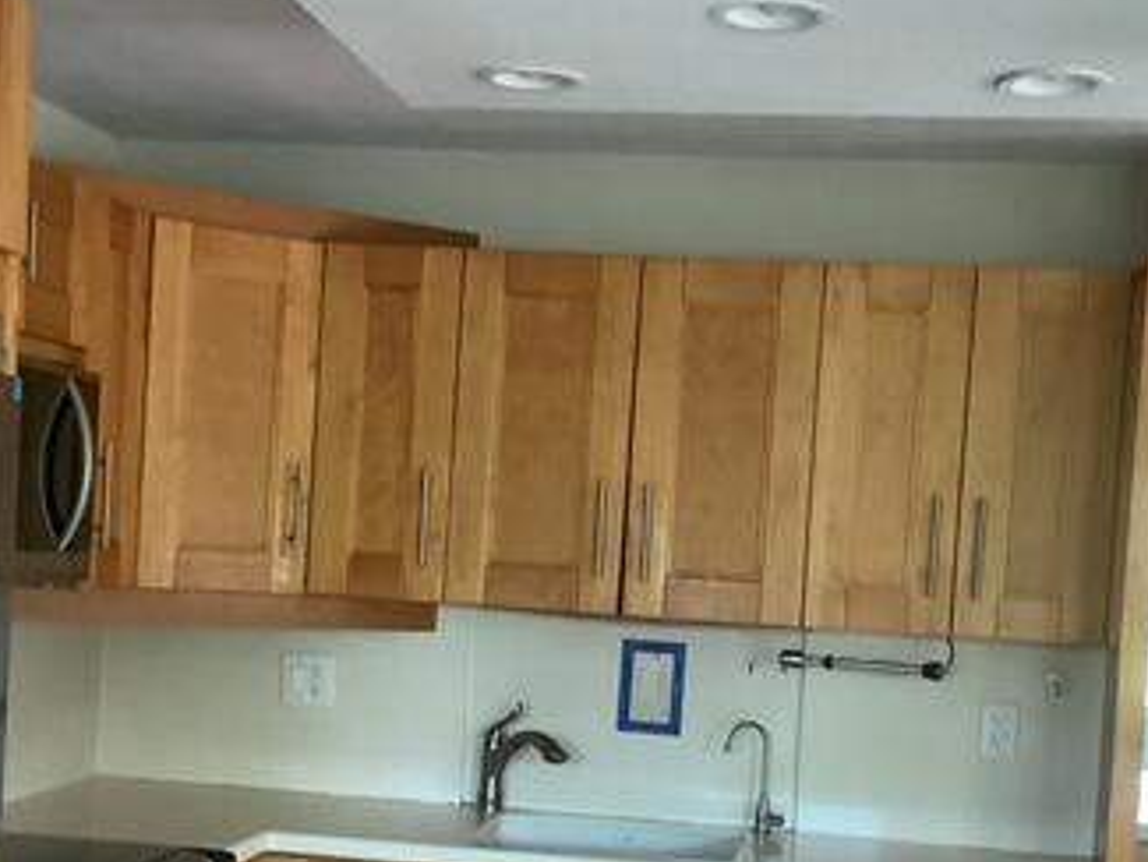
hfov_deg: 31.7
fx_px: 2024
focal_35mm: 61
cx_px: 533
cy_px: 650
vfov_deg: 23.8
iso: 320
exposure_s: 1/60
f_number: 2.4
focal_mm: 3.3
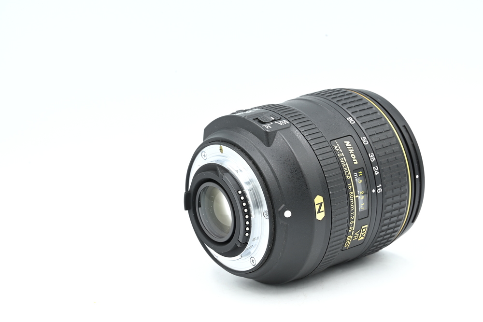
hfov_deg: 20.4
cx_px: 242
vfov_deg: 13.7
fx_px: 1342
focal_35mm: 100
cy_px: 161
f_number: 14
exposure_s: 1/15
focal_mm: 100
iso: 200
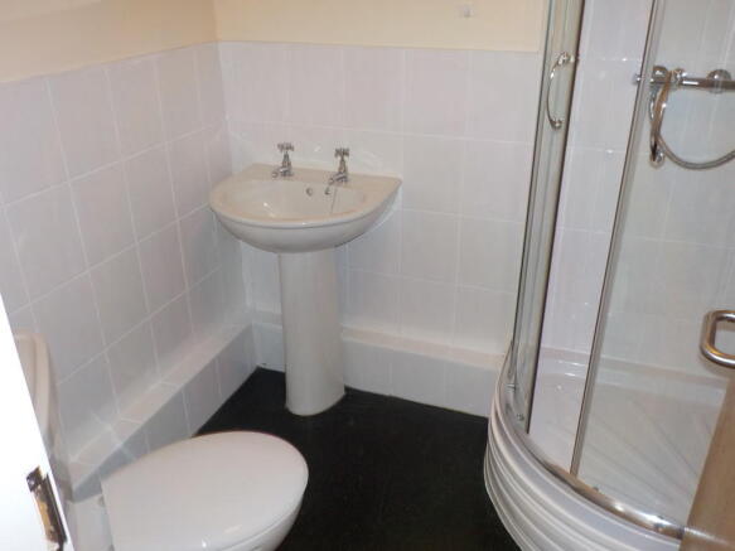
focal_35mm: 30
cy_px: 276
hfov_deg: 60.0
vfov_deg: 46.8
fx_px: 637
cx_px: 368
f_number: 3.3
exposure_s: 1/30
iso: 200
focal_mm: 4.1
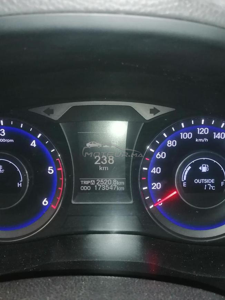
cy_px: 150
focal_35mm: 41
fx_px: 355
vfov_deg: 45.8
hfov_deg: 35.1
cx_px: 112
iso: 320
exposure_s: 1/33.3
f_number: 1.8
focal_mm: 3.96
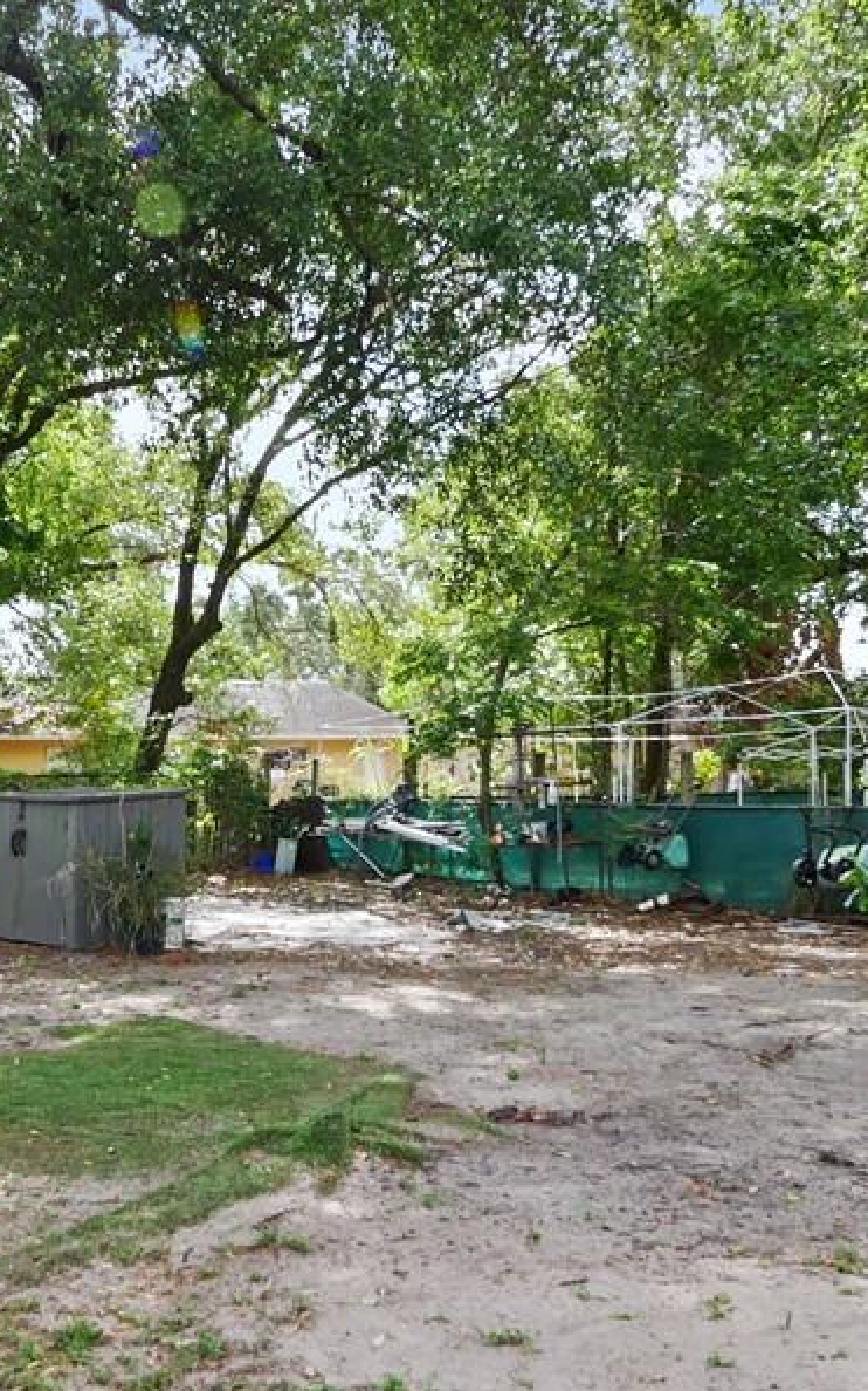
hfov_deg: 31.8
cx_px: 309
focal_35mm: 40
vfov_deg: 49.2
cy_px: 787
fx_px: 1515
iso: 200
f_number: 5.6
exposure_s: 1/250
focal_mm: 7
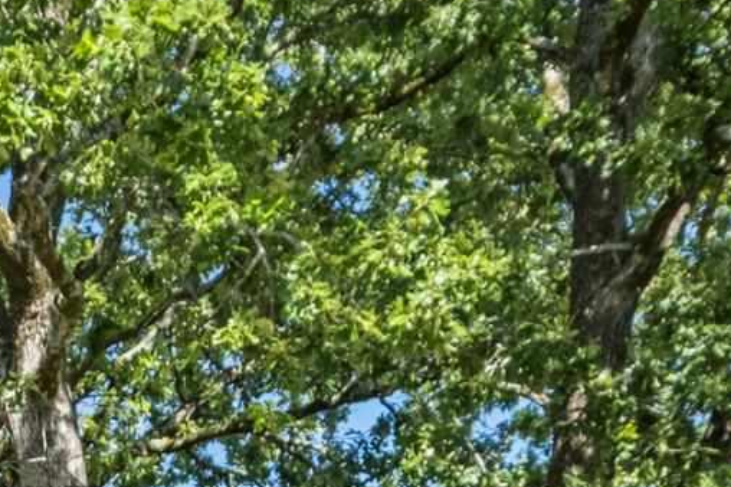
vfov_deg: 9.3
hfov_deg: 13.4
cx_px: -698
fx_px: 2699
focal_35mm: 133
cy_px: 1156
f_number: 7.1
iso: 400
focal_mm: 18.2
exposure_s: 1/50
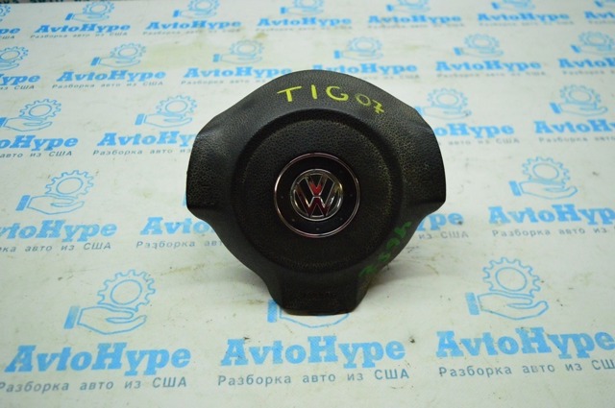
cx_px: 308
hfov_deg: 57.3
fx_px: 563
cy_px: 204
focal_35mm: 33
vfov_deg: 39.9
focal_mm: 22
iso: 6400
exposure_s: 1/1000
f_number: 3.8
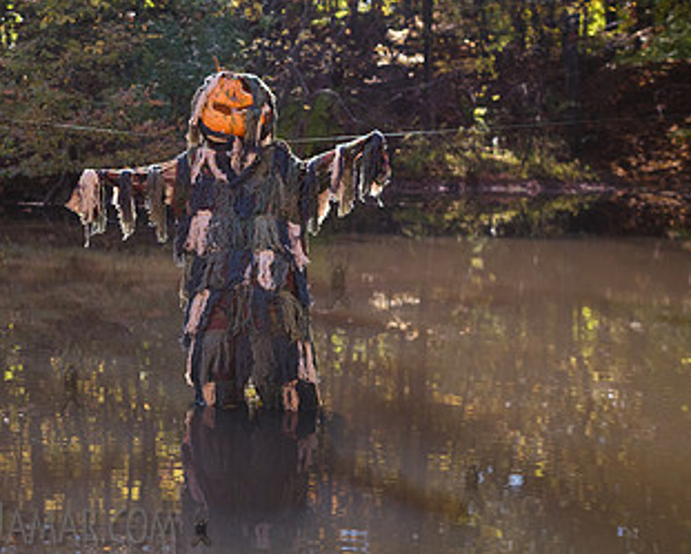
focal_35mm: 63
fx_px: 1289
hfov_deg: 29.0
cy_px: 212
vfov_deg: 24.2
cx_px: 89
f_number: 5
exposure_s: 1/400
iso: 500
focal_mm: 35
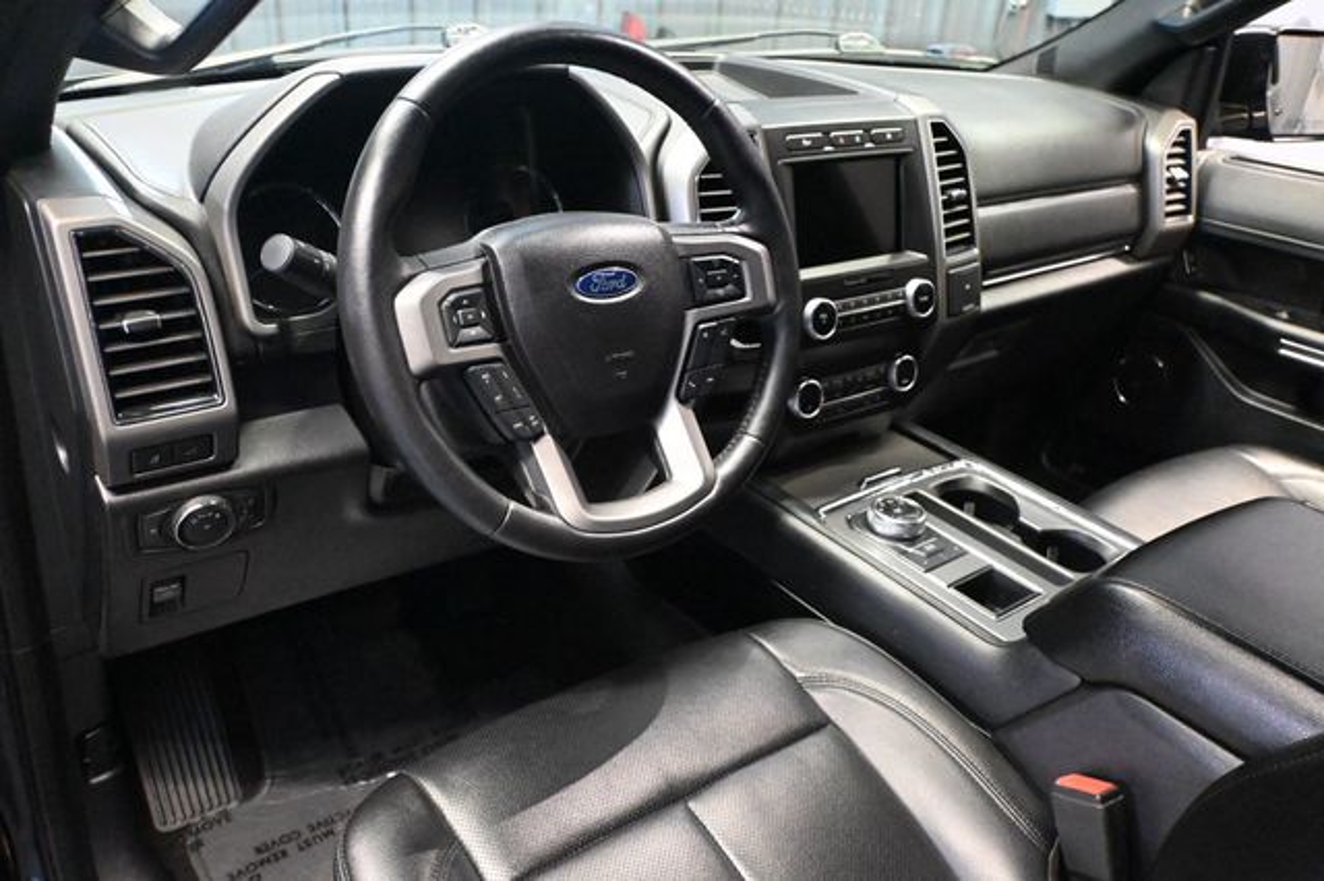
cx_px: 662
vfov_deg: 44.6
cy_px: 440
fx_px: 1075
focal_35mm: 29
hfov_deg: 63.2
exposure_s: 1/50
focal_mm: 19.5
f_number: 3.8
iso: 12800
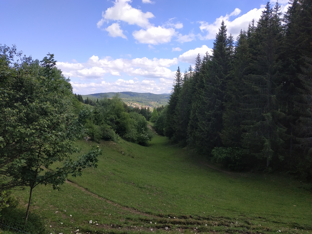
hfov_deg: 71.6
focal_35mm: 24
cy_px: 117
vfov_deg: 56.8
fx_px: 216
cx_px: 156
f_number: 1.9
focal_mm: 3.94
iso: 250
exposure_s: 1/2147
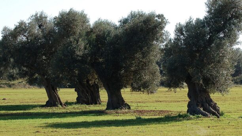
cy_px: 69
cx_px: 120
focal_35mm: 138
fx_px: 885
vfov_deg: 8.8
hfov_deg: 15.6
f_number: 5.6
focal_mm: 70
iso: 200
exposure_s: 1/500
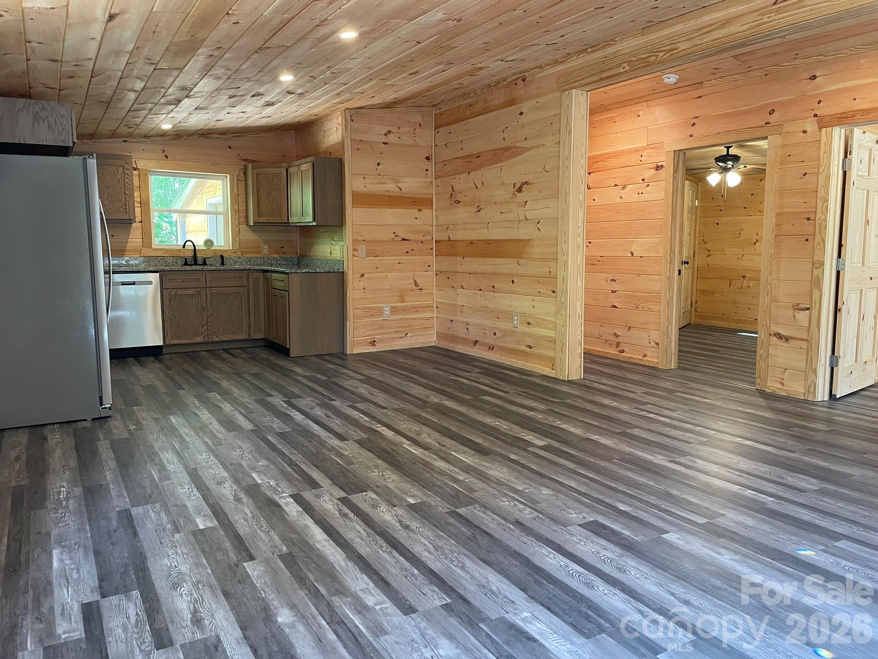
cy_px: 330
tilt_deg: -7.0
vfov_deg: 53.1
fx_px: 659
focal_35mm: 26
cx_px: 439
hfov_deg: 67.3
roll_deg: +0.1
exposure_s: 1/60
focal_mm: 4.2
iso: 160
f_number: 1.6
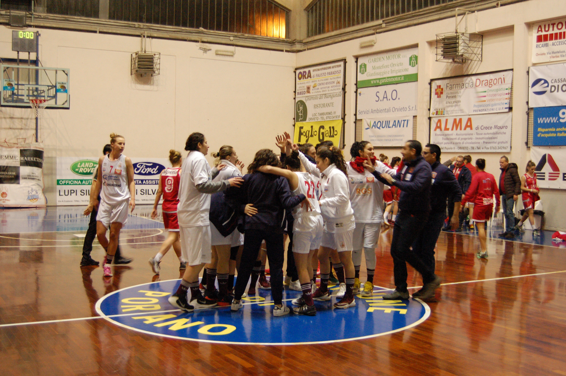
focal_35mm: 42
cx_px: 283
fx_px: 660
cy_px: 188
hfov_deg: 46.4
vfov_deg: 31.8
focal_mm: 28
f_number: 3.5
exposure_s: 1/50
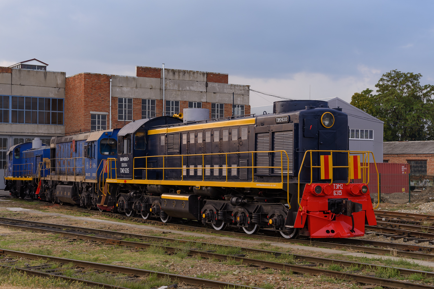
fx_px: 699
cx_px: 217
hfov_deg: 34.5
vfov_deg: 23.4
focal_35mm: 58
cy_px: 144
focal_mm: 58
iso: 400
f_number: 6.3
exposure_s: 1/160
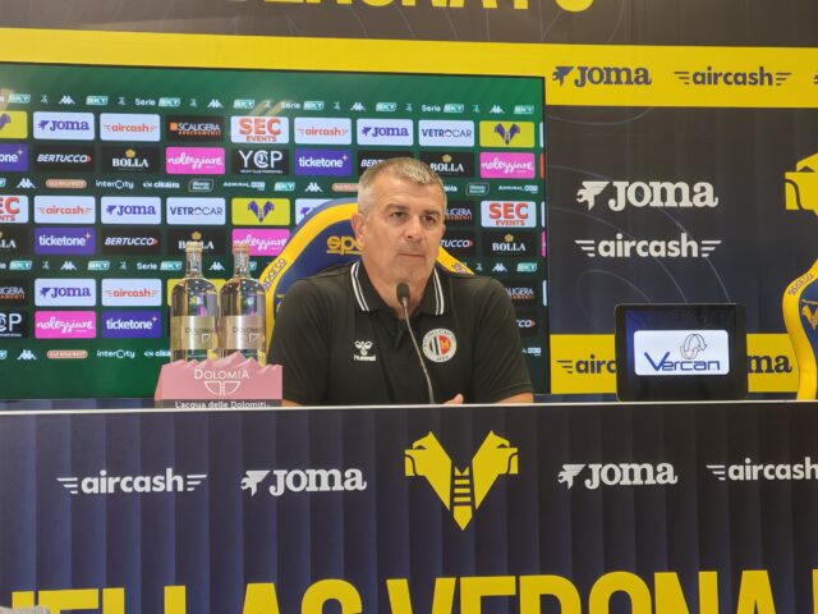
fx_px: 2505
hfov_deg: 18.5
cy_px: 307
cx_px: 409
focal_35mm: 106
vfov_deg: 14.0
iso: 320
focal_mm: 8.67
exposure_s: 1/50
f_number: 2.4
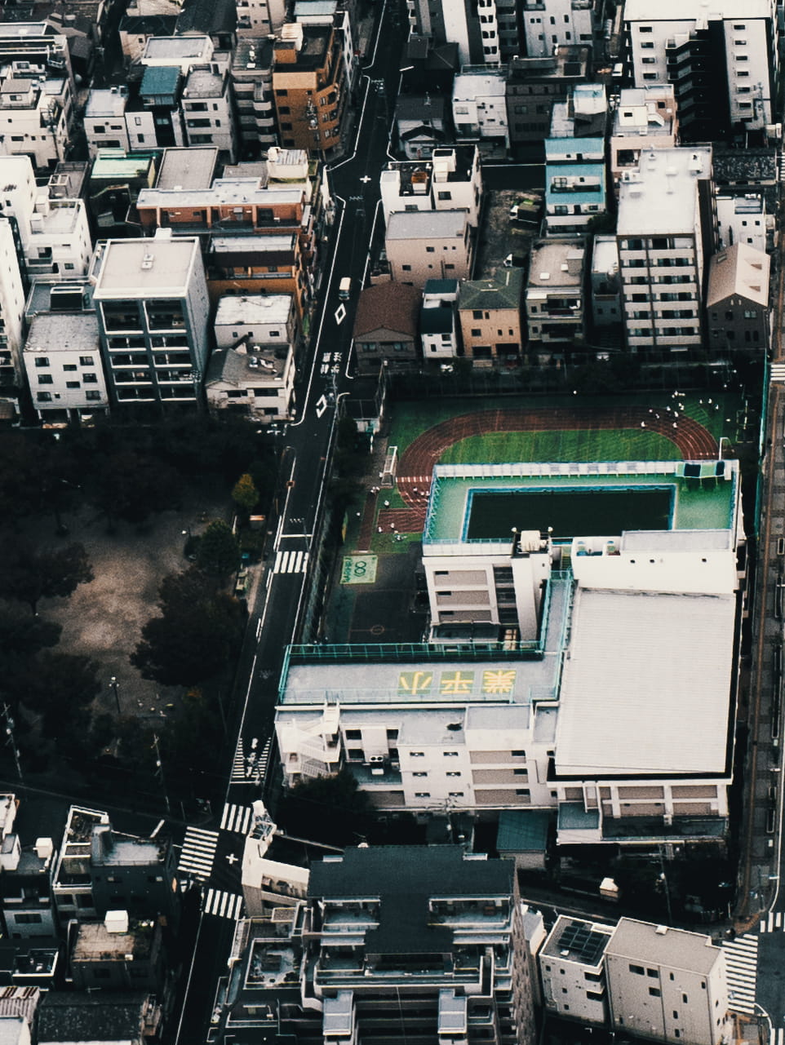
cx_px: 845
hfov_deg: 11.4
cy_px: 110
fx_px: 3897
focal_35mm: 129
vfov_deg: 15.1
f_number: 8
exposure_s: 1/100
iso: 200
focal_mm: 18
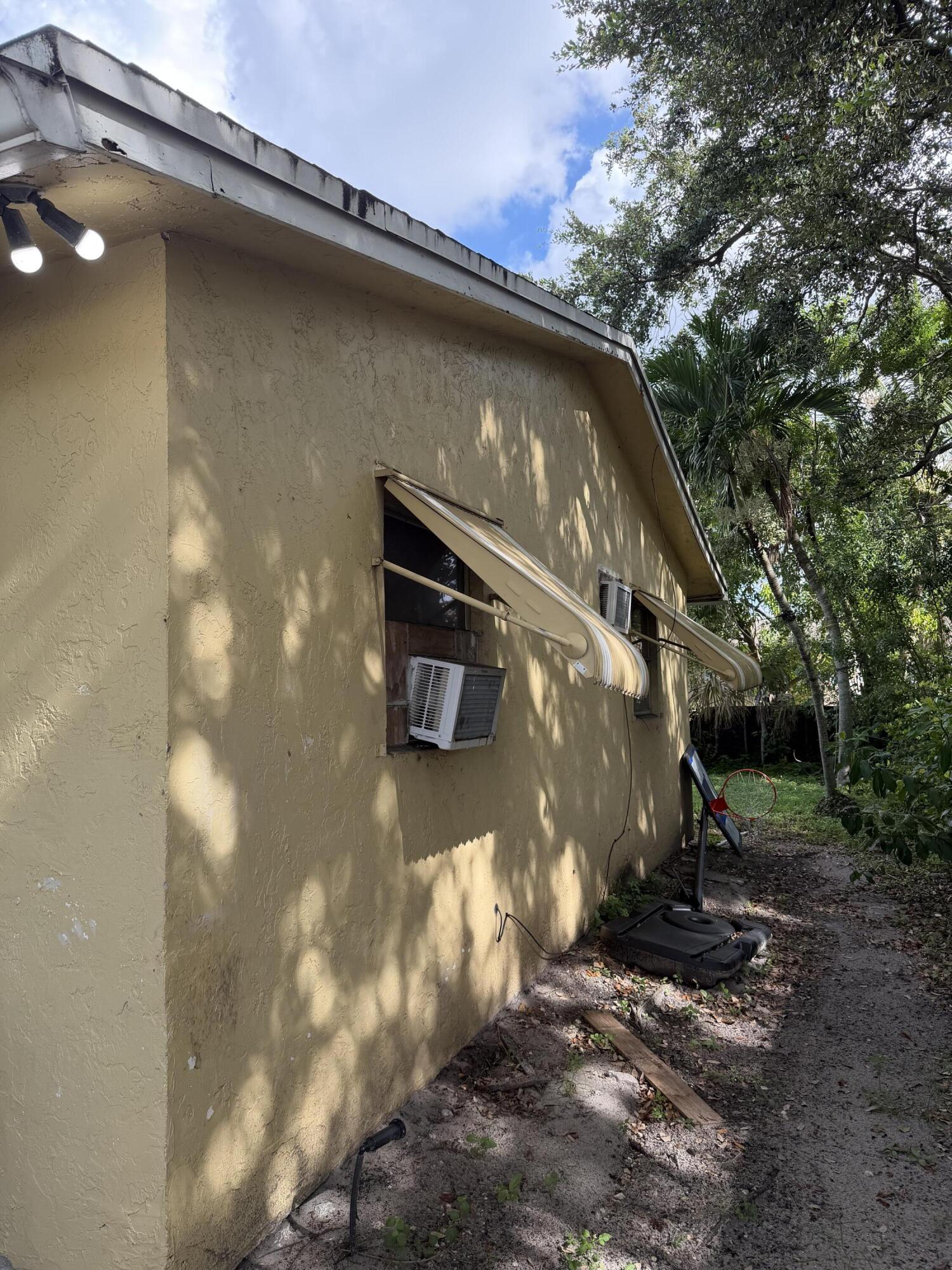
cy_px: 635
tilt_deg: +3.1
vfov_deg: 71.6
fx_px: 880
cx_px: 476
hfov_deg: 56.8
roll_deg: +0.9
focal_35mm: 24
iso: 100
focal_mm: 6.76
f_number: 1.78
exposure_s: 1/735
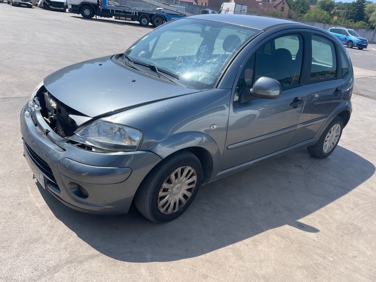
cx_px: 188
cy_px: 141
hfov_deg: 67.3
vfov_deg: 53.1
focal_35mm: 26
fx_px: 282
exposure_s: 1/2747
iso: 32
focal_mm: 4.2
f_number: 1.6
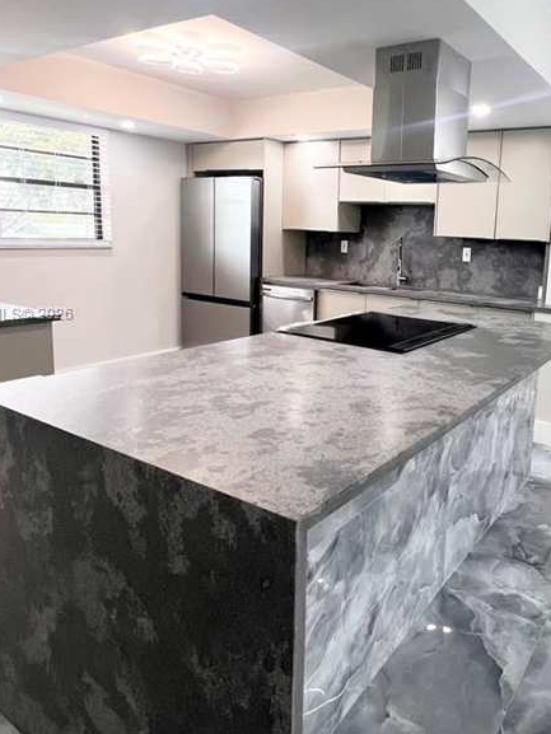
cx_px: 372
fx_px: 509
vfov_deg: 71.2
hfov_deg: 55.5
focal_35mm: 24
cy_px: 314
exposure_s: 1/120
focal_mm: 1.57
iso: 160
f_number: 1.8
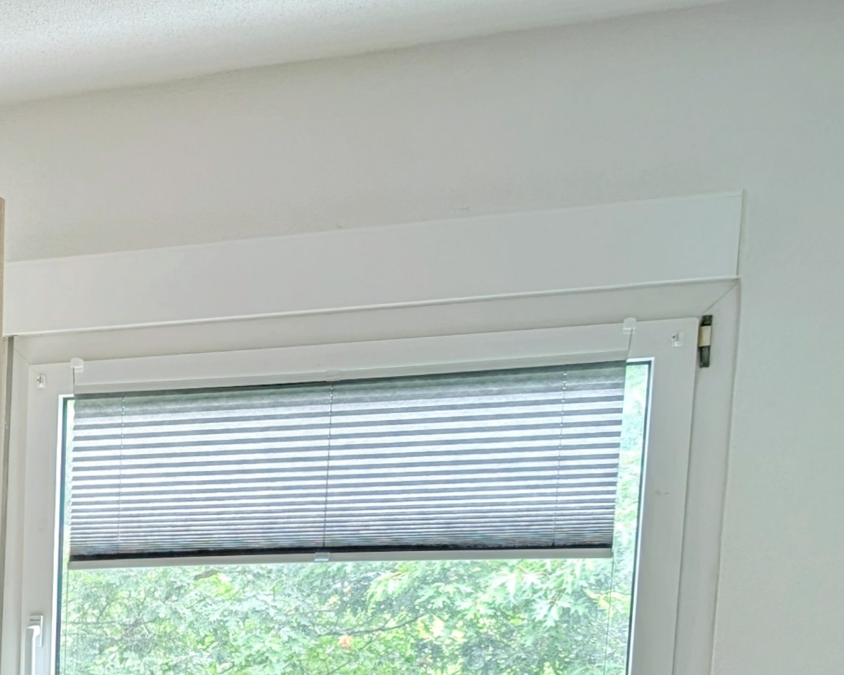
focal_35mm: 80
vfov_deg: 17.6
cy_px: 945
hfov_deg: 19.2
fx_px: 1998
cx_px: -590
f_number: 1.68
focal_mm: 6.9
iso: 31
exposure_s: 1/23.8
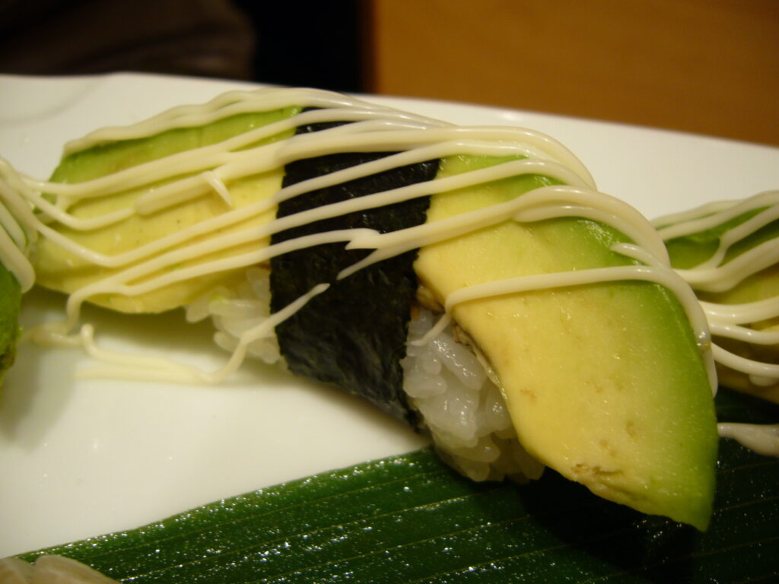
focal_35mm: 35
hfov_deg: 52.6
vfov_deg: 40.7
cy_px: 292
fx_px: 788
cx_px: 390
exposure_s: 1/40
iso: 100
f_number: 2.8
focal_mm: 5.8
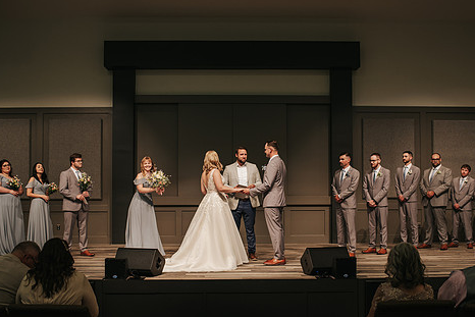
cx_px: 247
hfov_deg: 43.6
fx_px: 594
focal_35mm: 45
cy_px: 191
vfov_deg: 29.8
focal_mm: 35
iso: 560
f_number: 3.2
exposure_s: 1/125
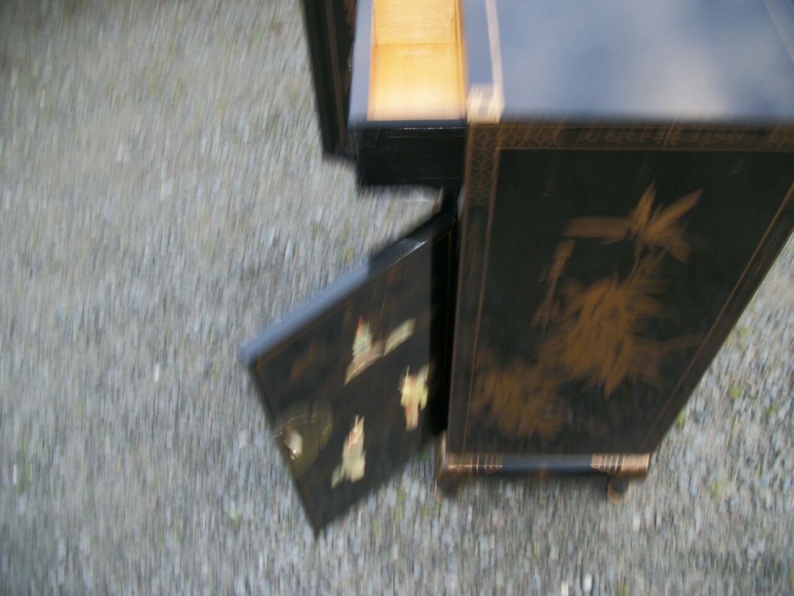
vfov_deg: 44.2
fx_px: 734
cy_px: 298
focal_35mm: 32
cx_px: 397
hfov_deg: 56.8
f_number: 2.9
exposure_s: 1/30
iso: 80
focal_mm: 5.7
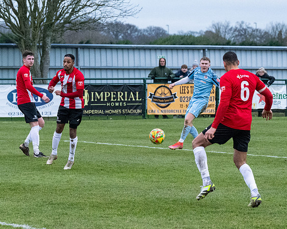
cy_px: 77
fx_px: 2003
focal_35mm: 236
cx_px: 225
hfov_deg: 8.2
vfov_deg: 6.6
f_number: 4
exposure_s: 1/1250
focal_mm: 95
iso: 5000
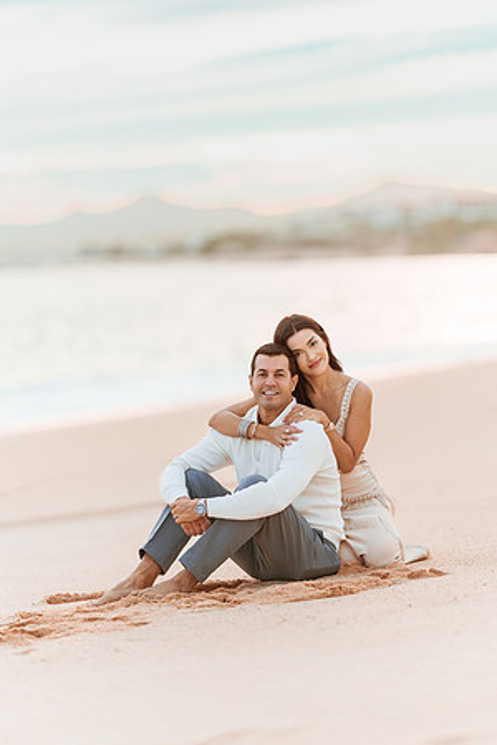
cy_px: 372
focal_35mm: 135
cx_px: 248
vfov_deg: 15.2
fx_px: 2795
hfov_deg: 10.2
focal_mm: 135
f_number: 1.8
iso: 320
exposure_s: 1/6400
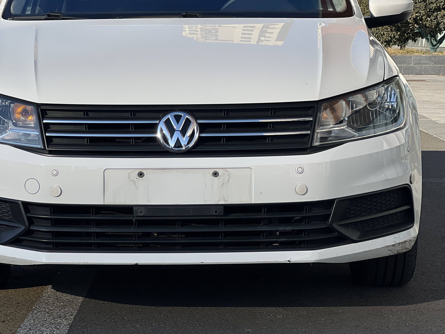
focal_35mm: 105
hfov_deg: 18.7
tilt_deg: -3.7
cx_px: 174
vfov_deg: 14.1
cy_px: 134
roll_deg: +0.4
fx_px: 1350
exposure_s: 1/1085
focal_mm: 9
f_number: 2.8
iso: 32
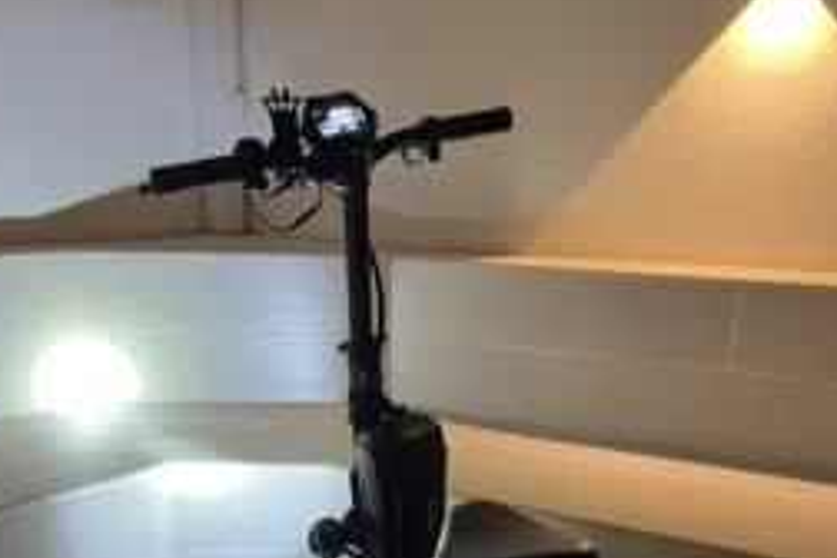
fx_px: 1000
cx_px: 395
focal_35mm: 43
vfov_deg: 28.0
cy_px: 638
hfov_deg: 45.4
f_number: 1.5
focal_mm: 5.7
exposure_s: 1/60
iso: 400
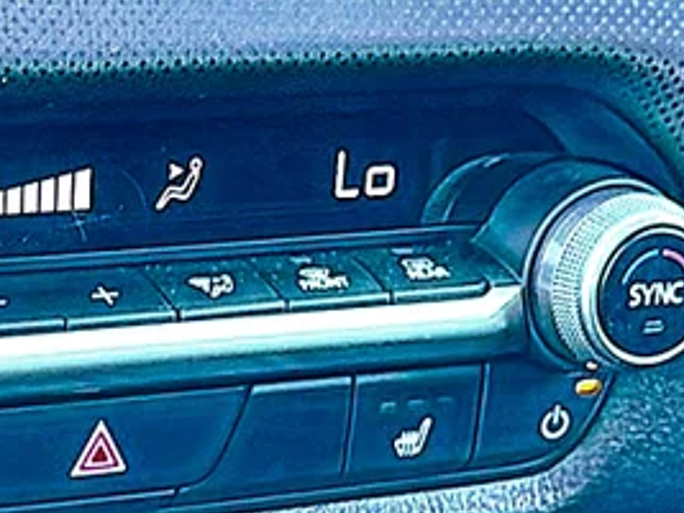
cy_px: 350
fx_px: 2331
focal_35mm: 118
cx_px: 54
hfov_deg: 16.5
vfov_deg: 12.5
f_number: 1.78
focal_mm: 6.86
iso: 125
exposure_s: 1/80
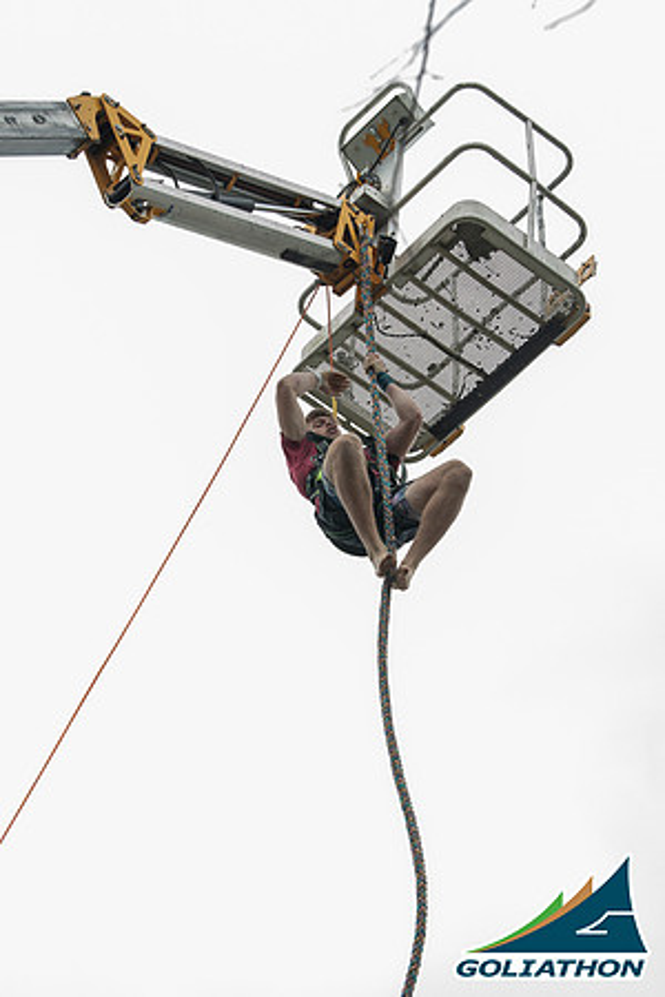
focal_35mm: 123
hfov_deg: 11.1
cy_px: 498
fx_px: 3408
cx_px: 332
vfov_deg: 16.7
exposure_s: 1/640
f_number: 5.6
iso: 640
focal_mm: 82
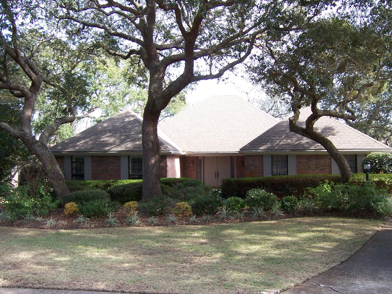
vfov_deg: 42.9
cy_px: 147
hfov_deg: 55.4
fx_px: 374
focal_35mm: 33
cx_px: 196
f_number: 3.4
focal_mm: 5.5
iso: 80
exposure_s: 1/90
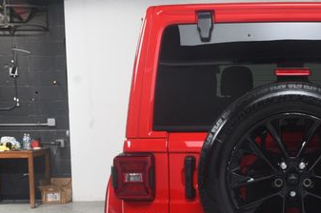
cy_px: 170
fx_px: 677
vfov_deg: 17.8
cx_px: 286
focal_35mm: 76
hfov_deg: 25.9
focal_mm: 27
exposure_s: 1/160
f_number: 9
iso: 100
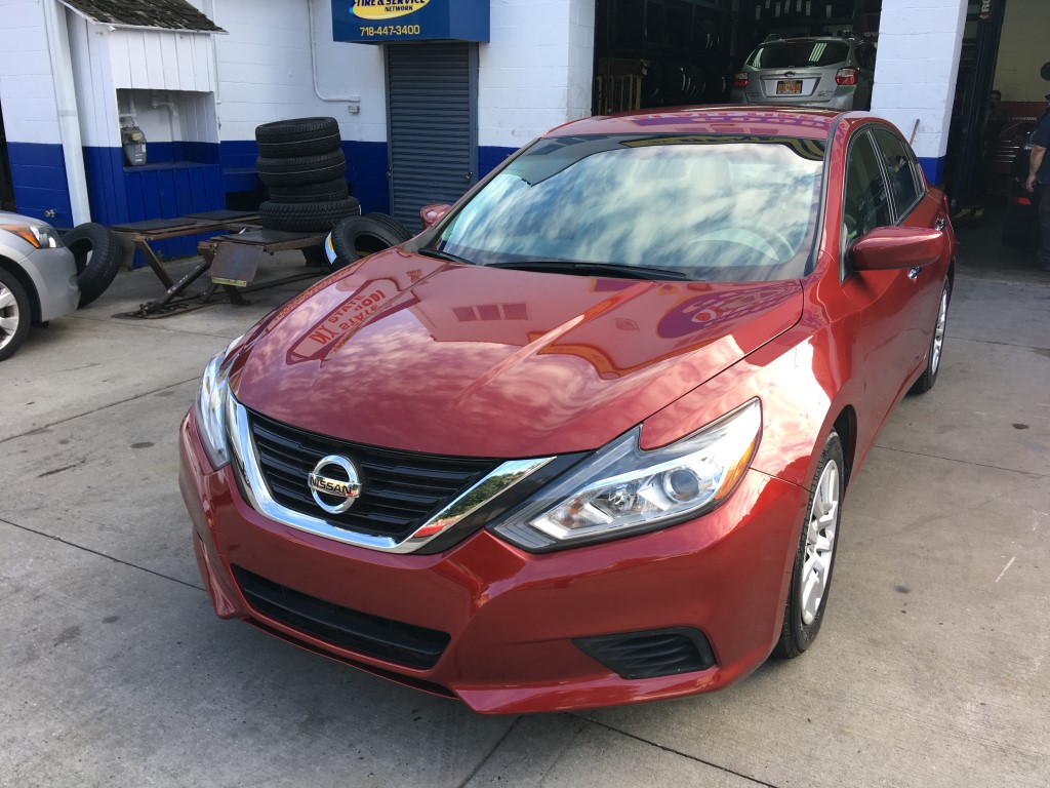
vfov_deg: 48.2
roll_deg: -0.5
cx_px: 525
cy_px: 394
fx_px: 880
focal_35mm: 29
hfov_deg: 61.7
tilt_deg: -17.2
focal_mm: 4.15
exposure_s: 1/148
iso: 25
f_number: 2.2
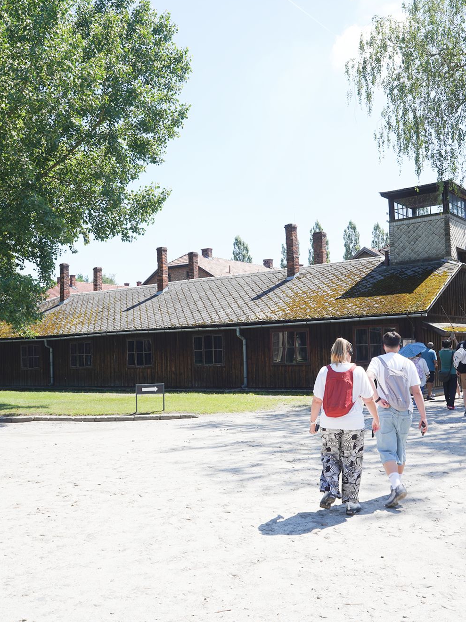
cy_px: 308
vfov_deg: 52.6
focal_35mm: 35
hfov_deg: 40.6
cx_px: 274
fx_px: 628
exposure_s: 1/100
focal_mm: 24
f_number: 10
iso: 100
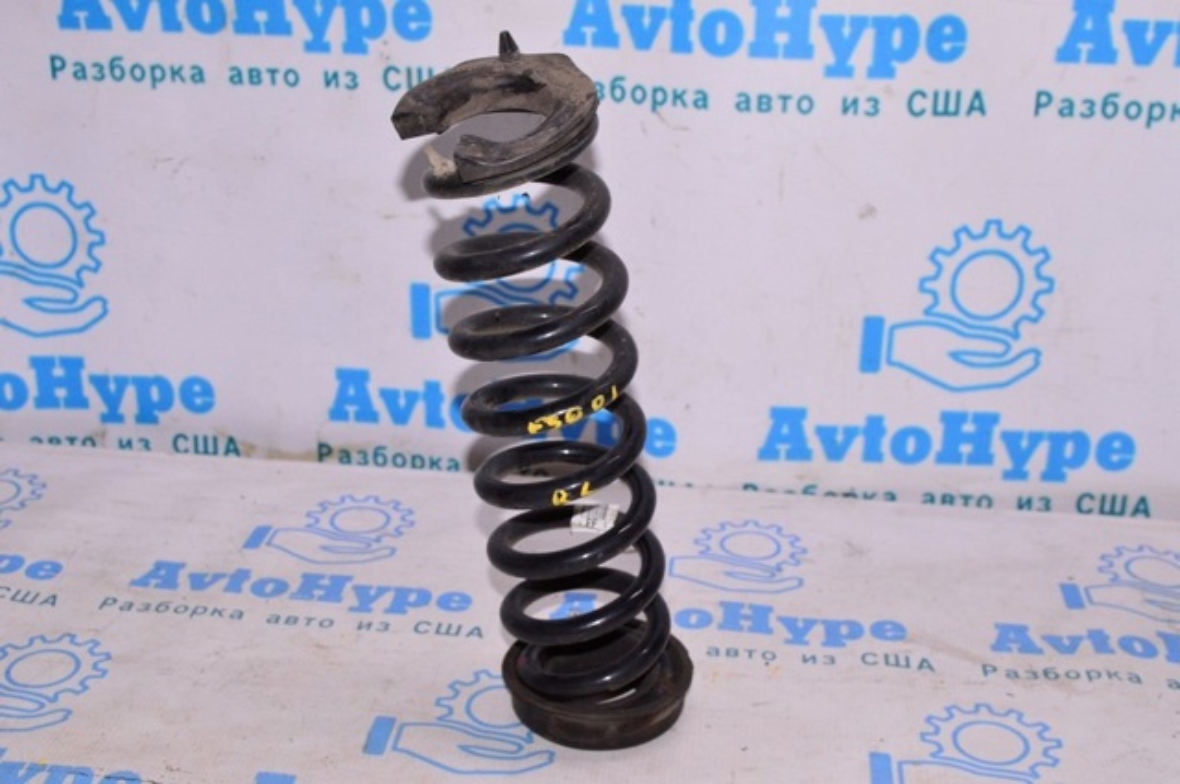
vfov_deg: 28.0
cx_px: 590
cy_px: 392
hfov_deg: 41.2
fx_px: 1571
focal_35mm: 48
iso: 1600
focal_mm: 32
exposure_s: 1/200
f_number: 8
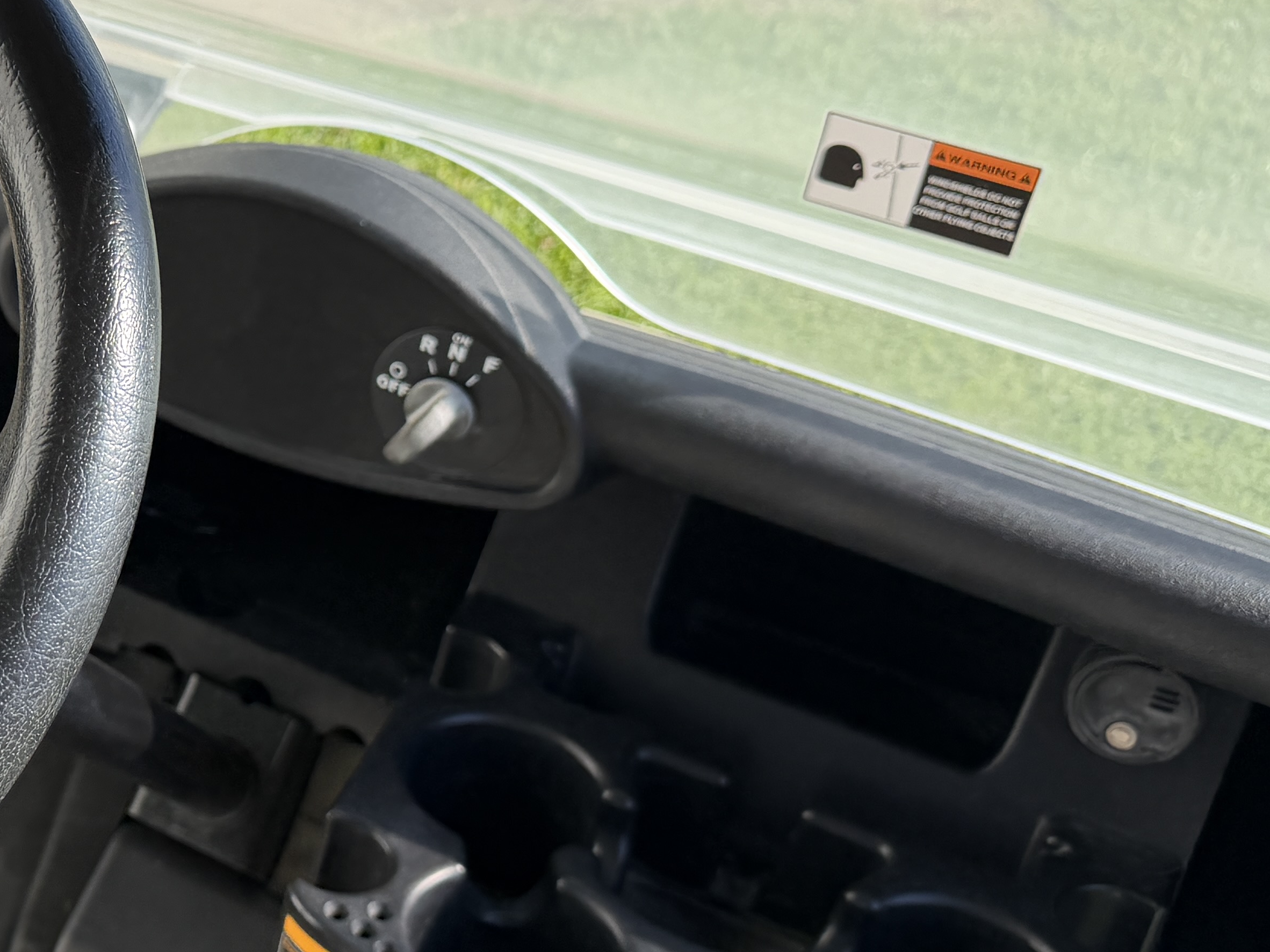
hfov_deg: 29.9
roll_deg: +0.1
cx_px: -127
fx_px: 2128
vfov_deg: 25.2
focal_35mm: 58
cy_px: 432
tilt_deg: -32.7
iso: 100
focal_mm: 6.76
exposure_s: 1/2525
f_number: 1.78
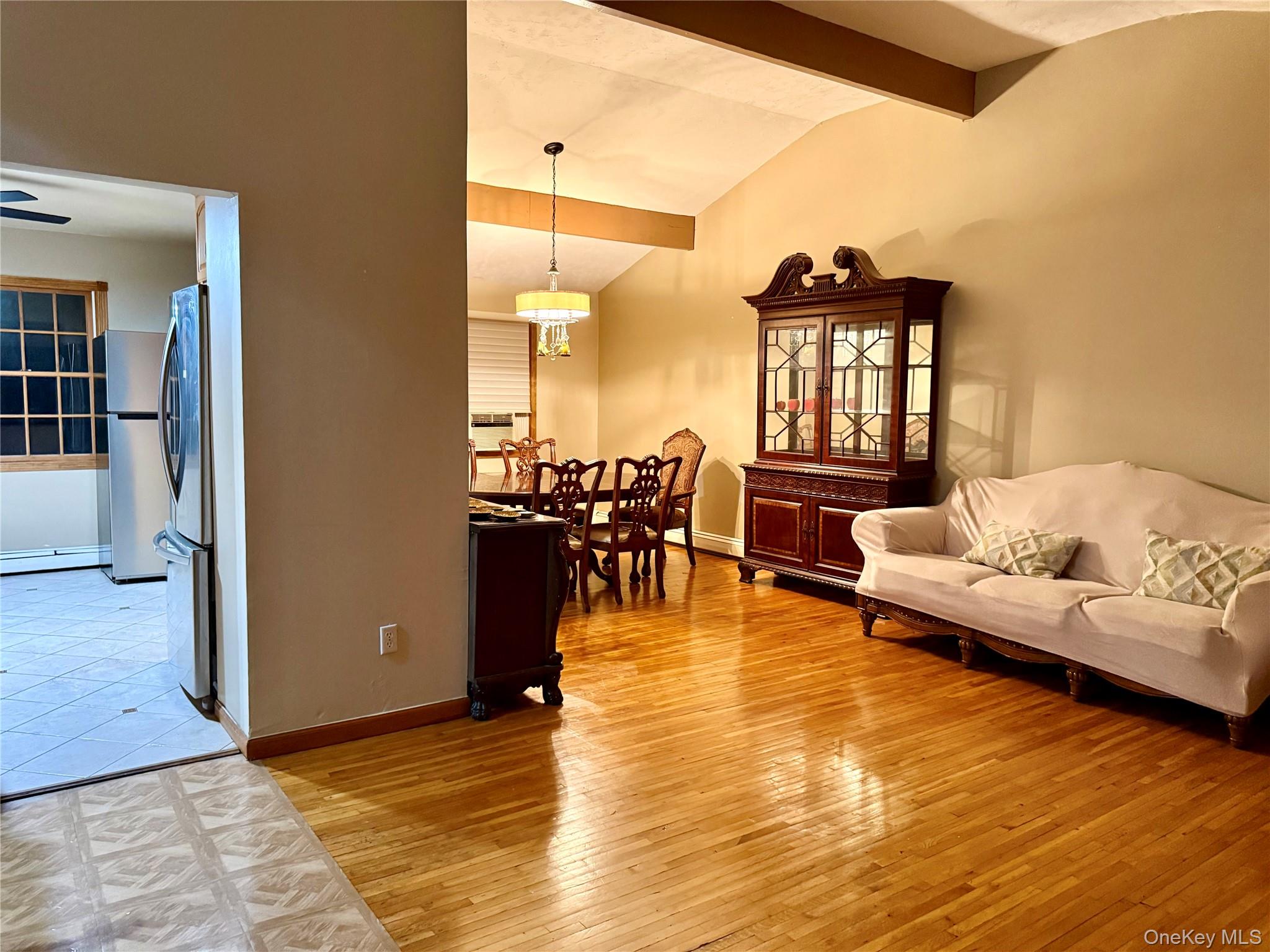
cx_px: 635
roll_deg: -1.3
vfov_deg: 56.8
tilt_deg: -5.1
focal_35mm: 24
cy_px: 476
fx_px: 881
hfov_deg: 71.6
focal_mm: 6.76
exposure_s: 1/40
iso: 800
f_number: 1.78
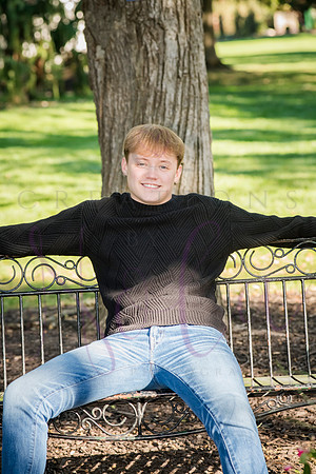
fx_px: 1646
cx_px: 158
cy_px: 237
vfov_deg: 16.4
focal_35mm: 125
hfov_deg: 11.0
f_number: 6.3
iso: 800
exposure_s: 1/320
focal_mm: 125
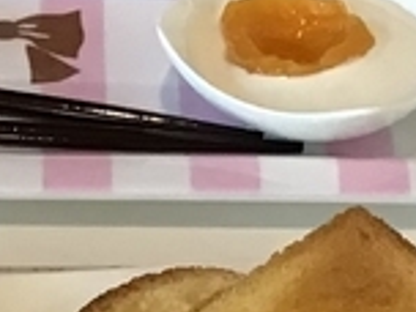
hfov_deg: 9.3
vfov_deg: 6.6
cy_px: 835
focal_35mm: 209
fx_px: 2512
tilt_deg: -50.7
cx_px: -129
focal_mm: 3.3
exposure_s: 1/30
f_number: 2.4
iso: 40
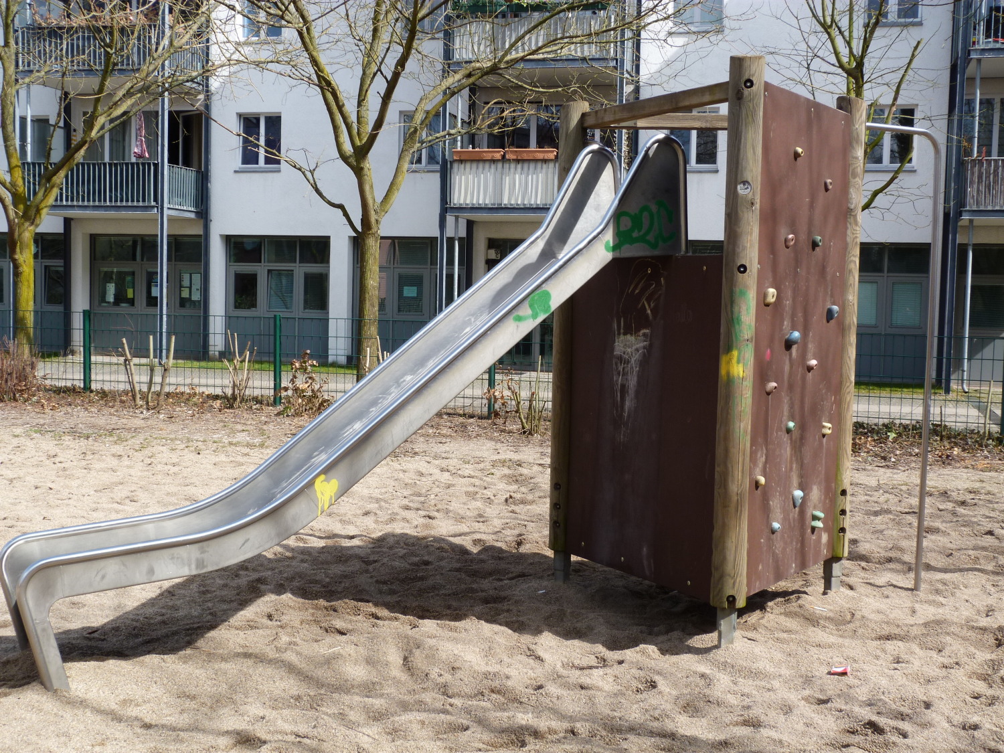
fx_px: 1276
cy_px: 376
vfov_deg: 32.9
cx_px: 502
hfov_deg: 42.9
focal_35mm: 44
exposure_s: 1/200
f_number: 5
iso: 80
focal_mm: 7.9
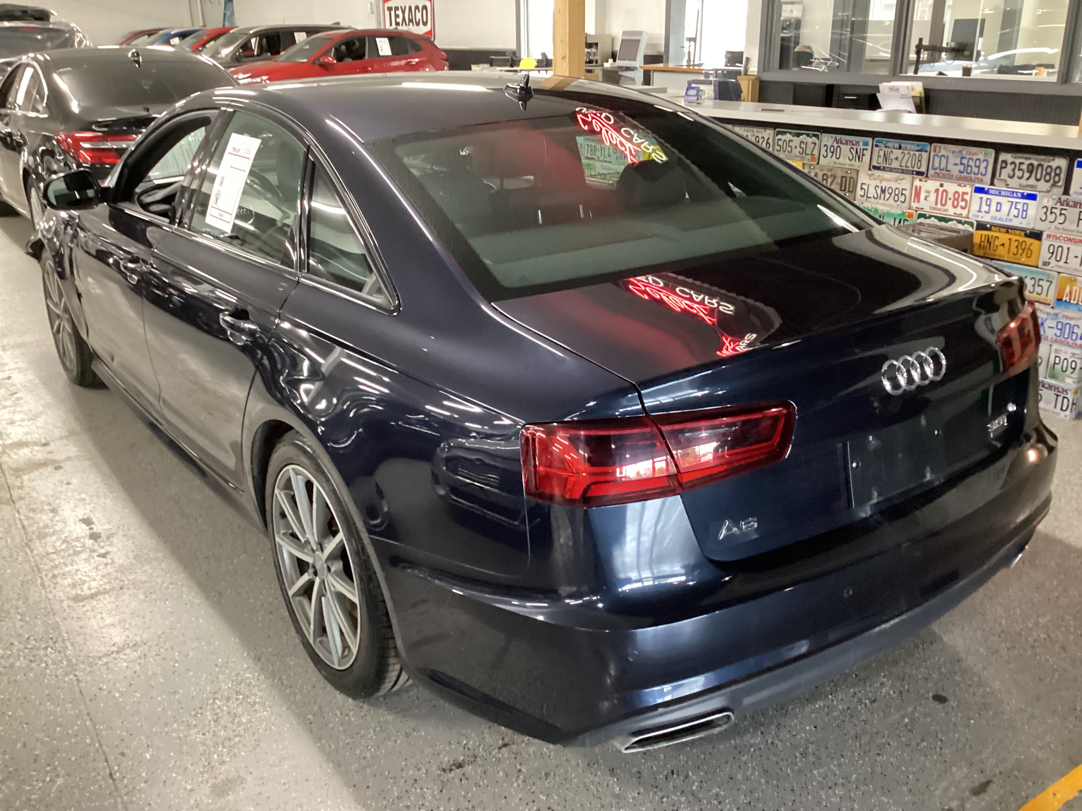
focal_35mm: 31
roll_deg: +0.6
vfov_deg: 45.4
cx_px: 541
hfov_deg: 58.4
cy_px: 406
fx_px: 969
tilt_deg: -23.0
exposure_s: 1/33
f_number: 2.4
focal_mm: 3.3
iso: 400
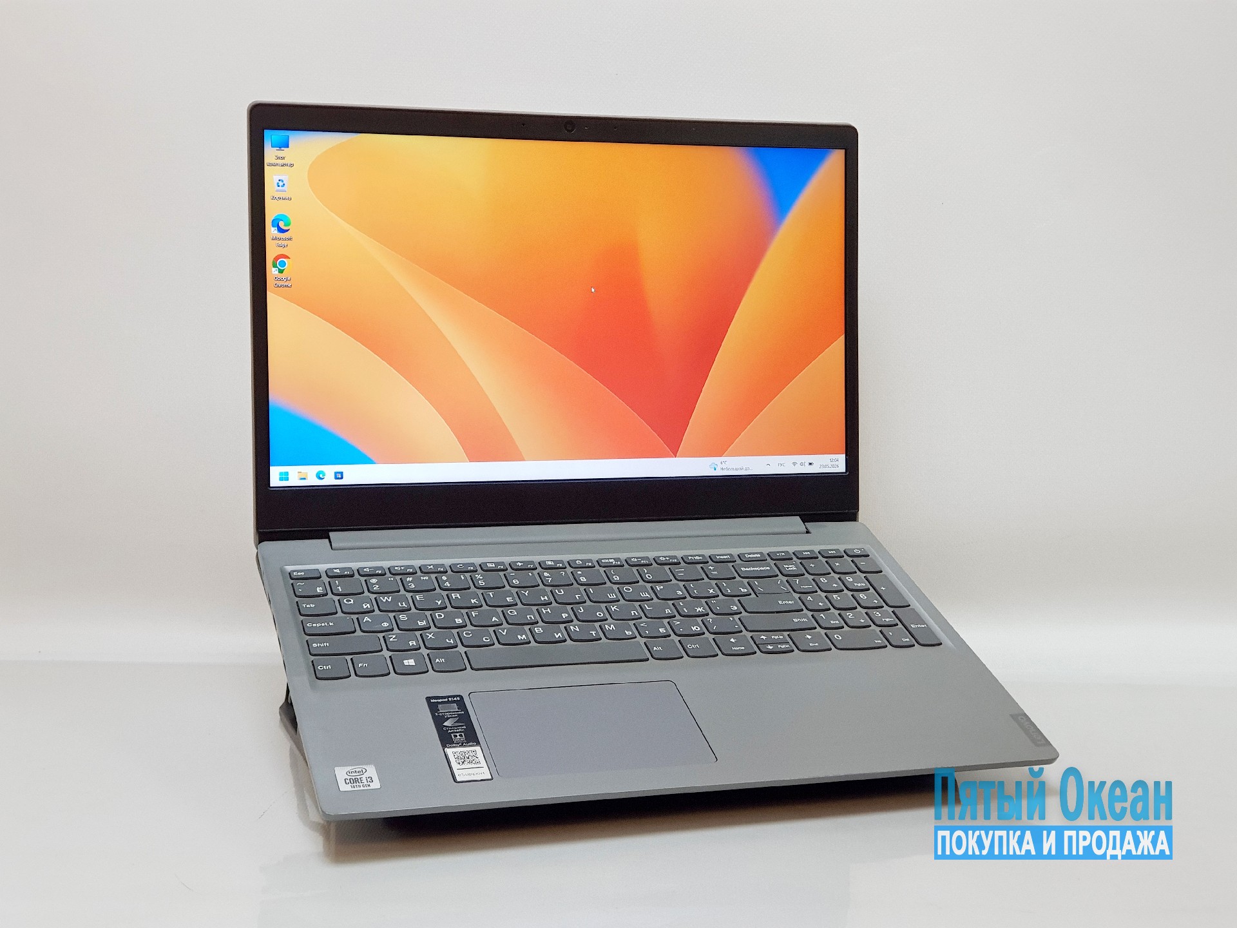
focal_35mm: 52
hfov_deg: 36.8
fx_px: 1858
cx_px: 618
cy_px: 464
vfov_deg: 28.0
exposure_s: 1/33
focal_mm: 6
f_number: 2.4
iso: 125
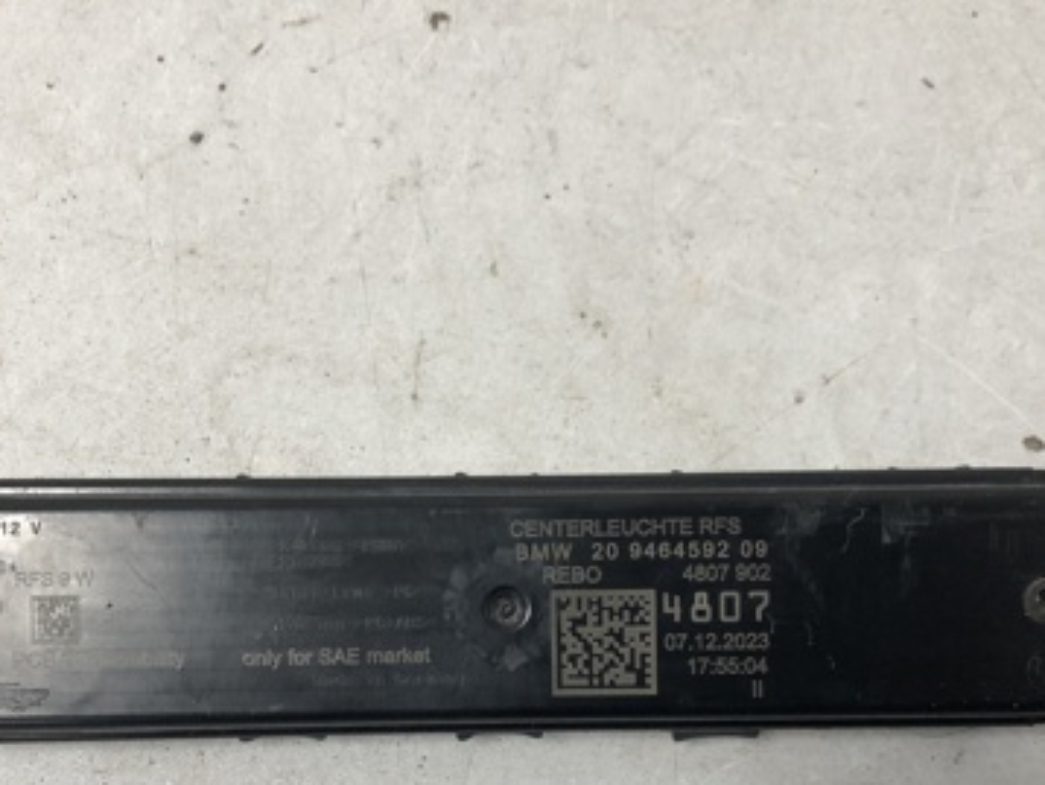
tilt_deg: -72.8
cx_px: 473
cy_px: 587
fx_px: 1510
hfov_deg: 38.1
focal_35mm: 50
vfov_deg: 28.7
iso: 40
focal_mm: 4
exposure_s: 1/25
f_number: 1.8
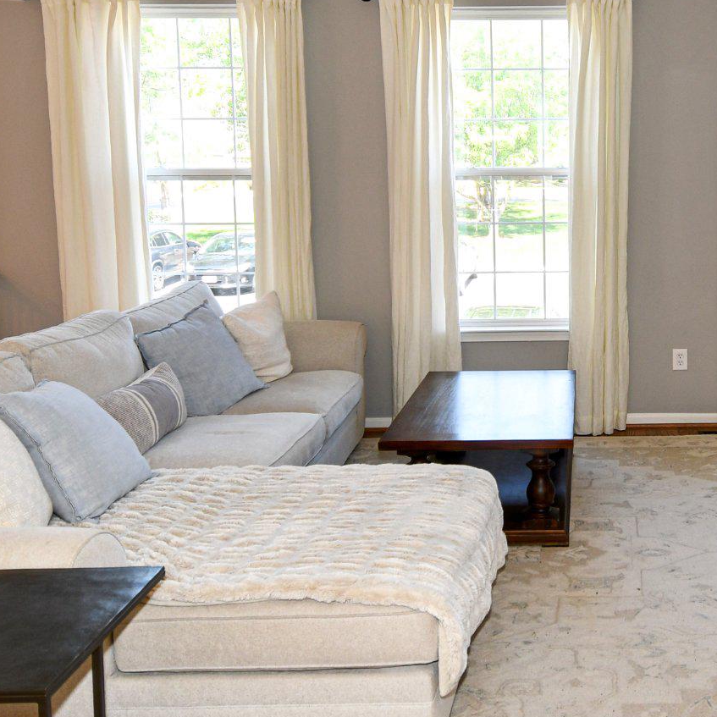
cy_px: 312
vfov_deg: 44.8
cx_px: 572
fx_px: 867
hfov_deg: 42.9
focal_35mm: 37
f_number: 5
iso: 200
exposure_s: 1/100
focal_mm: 12
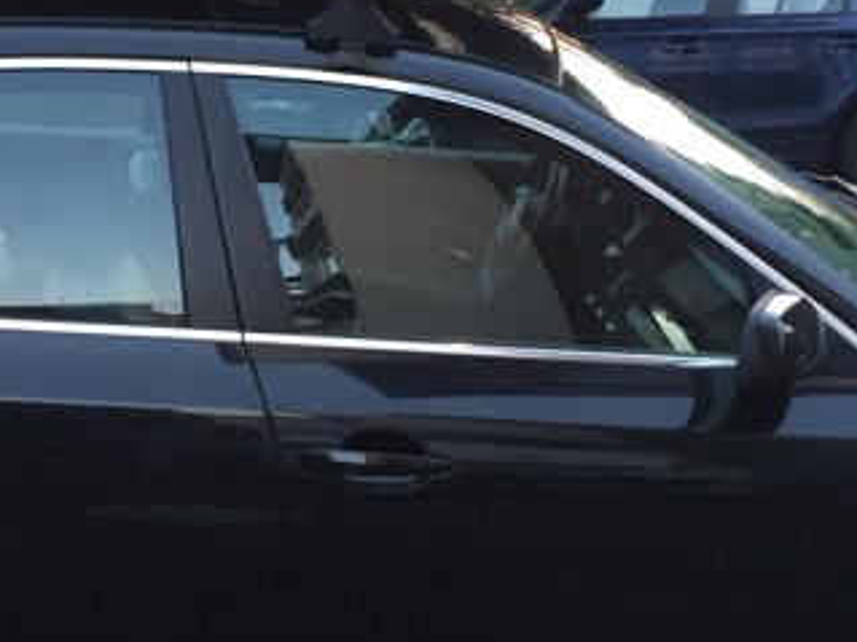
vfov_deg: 16.2
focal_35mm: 91
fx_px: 2252
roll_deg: +0.5
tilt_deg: -7.9
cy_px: 330
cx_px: 204
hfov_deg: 21.3
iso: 80
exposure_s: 1/33
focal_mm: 4.15
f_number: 2.2
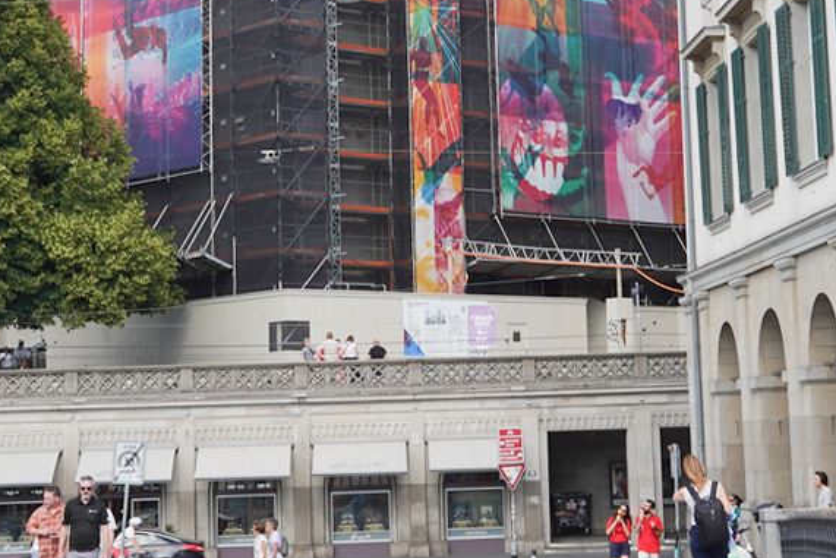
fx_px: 1951
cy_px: 88
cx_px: 382
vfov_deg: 16.1
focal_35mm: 84
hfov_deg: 24.2
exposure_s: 1/100
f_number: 11
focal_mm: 24
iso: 100
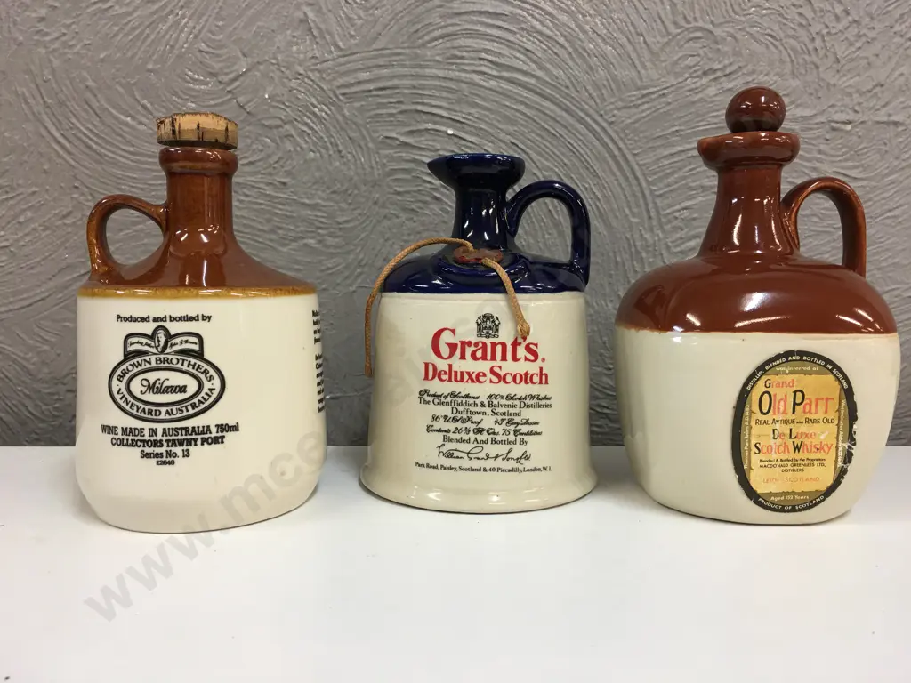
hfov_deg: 61.7
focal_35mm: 29
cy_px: 342
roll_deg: -1.1
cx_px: 456
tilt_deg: -3.8
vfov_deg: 48.2
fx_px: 763
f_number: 2.2
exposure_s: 1/17
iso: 32
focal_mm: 4.15
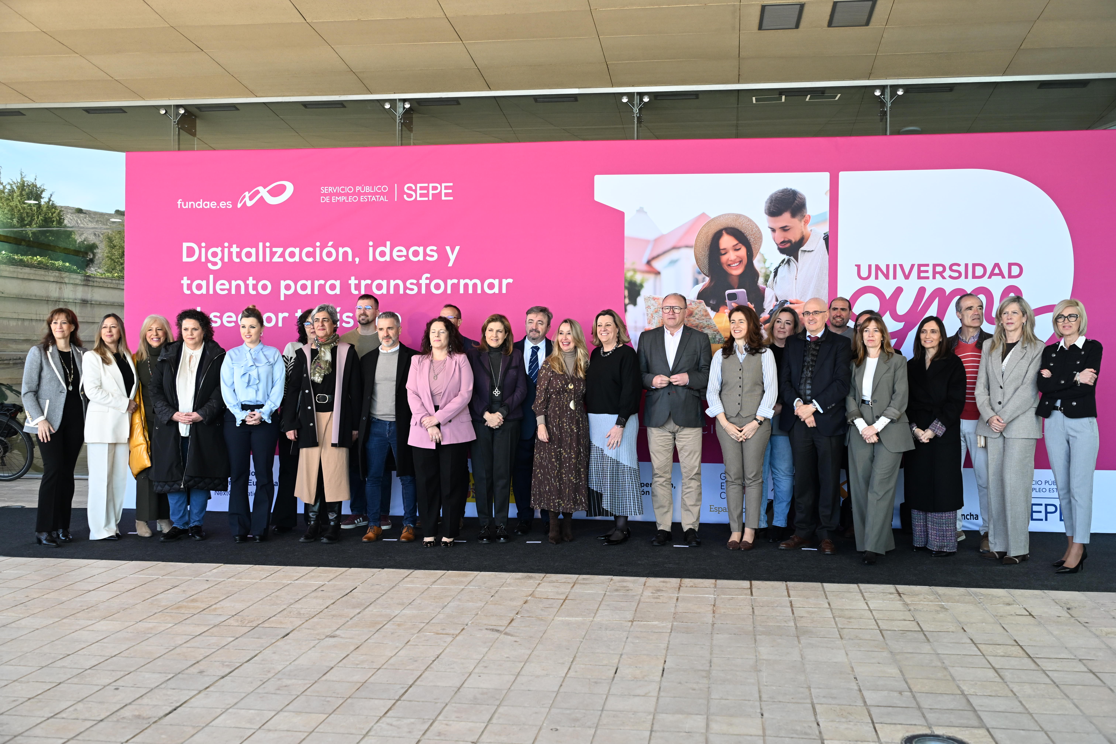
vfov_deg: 36.9
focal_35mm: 36
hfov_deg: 53.1
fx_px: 1116
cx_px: 558
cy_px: 372
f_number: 4.5
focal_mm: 36
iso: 1250
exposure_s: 1/640
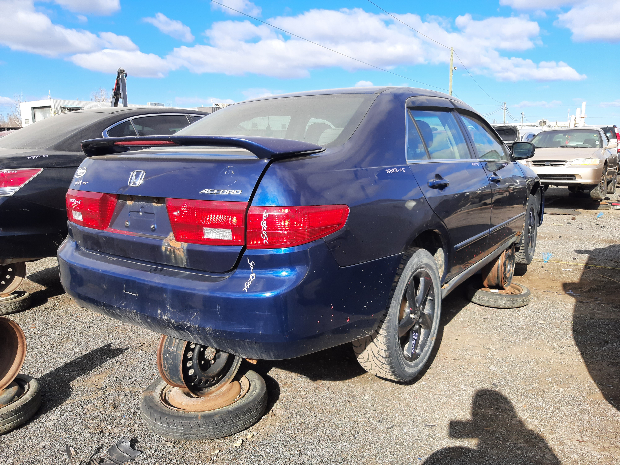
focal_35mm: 26
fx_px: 466
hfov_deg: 67.3
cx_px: 310
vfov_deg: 53.1
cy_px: 232
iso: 40
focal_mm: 3.92
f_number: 1.7
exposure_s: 1/861
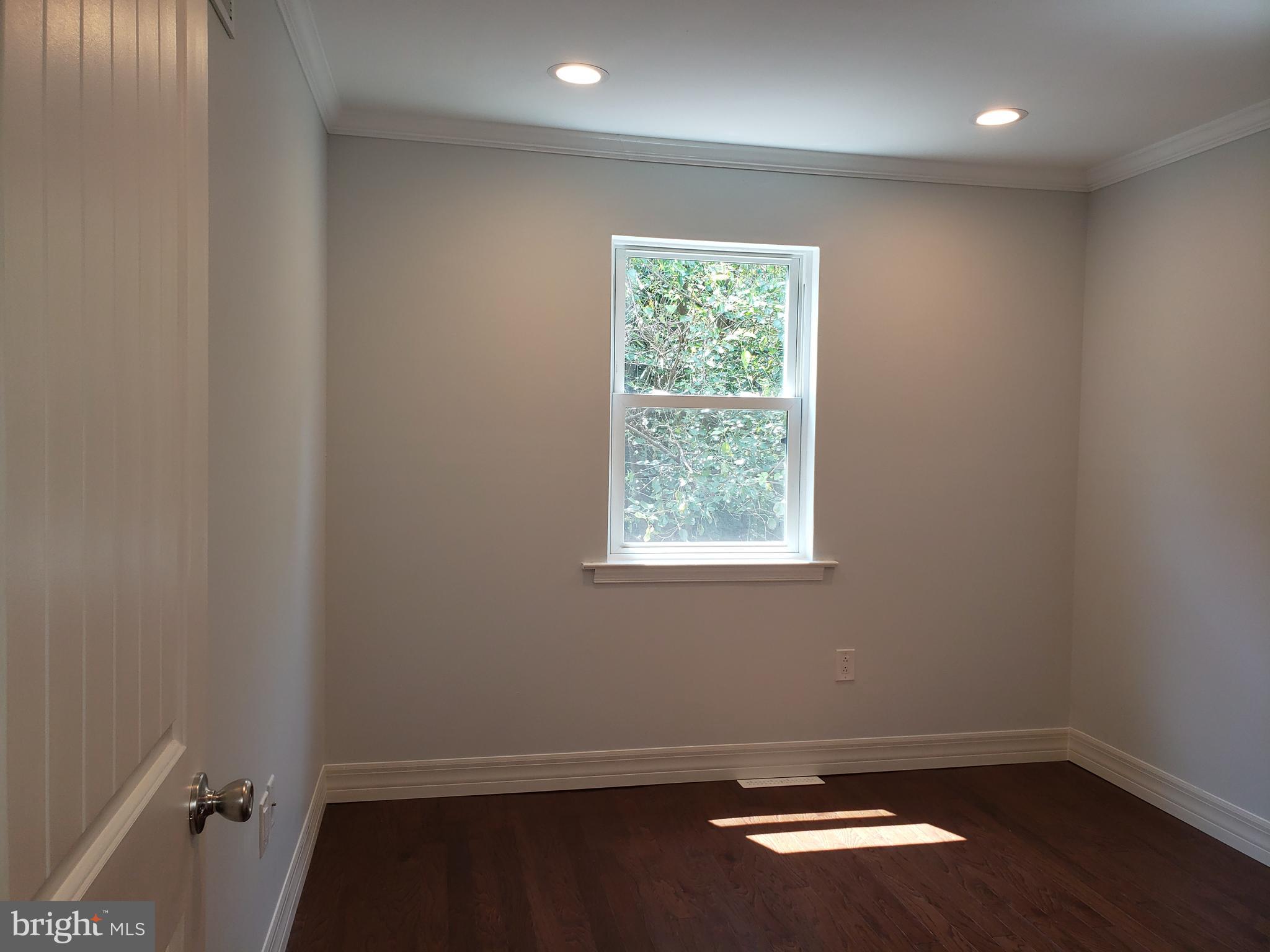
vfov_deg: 53.1
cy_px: 476
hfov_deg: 67.3
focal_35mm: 26
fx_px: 954
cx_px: 635
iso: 50
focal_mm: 4.3
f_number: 2.4
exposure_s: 1/60
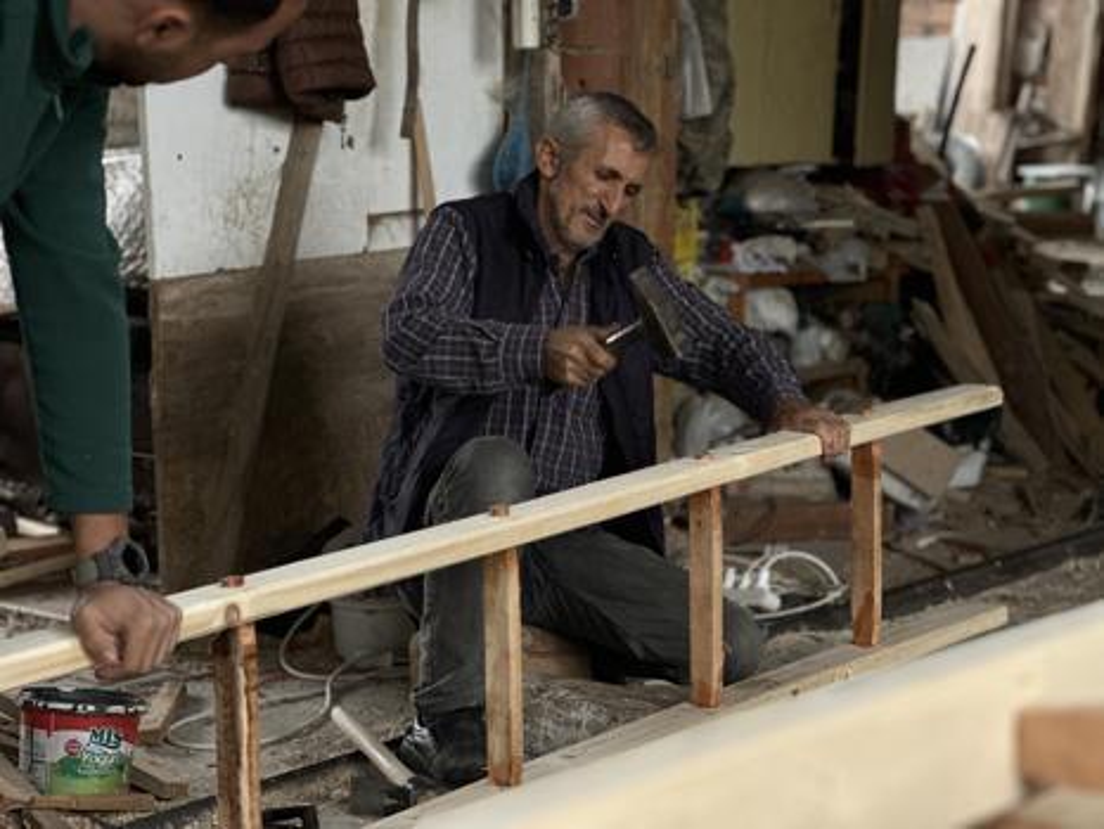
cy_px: 414
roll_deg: -1.0
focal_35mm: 77
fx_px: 2457
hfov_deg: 25.3
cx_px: 552
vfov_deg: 19.2
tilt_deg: -6.0
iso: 160
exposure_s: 1/121
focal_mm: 9
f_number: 2.8
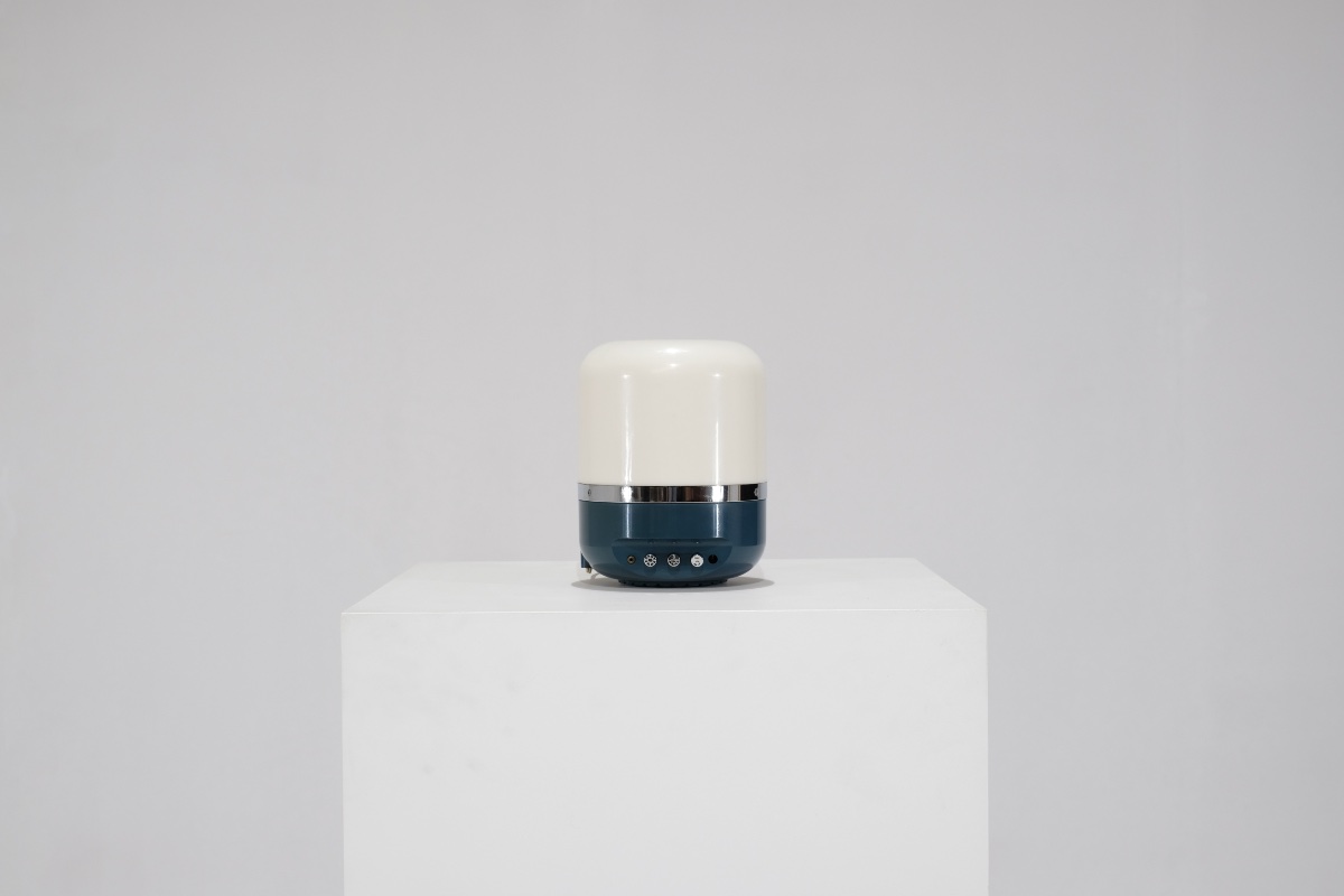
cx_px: 672
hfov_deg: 37.5
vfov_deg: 25.5
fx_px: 1979
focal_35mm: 53
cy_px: 448
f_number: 5.6
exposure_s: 1/60
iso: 400
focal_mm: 35
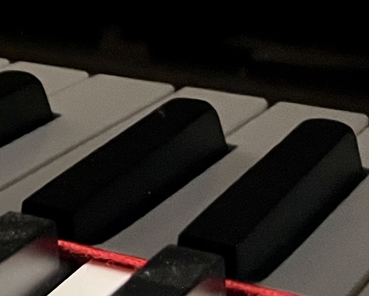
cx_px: -434
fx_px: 1376
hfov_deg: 12.8
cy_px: -86
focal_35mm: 126
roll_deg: +3.0
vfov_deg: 11.9
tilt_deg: -10.1
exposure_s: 1/33
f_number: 1.6
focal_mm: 5.1
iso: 640
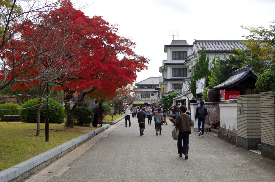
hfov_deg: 42.8
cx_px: 138
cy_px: 91
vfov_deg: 29.1
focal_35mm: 46
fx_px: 351
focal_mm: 31
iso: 100
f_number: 6.3
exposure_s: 1/250
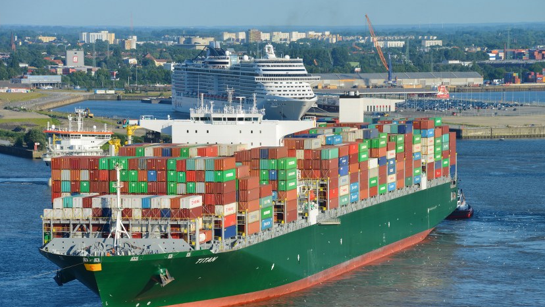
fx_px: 2963
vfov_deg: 5.9
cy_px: 189
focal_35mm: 205
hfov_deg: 10.5
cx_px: 286
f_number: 9
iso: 100
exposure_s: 1/160
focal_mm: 180
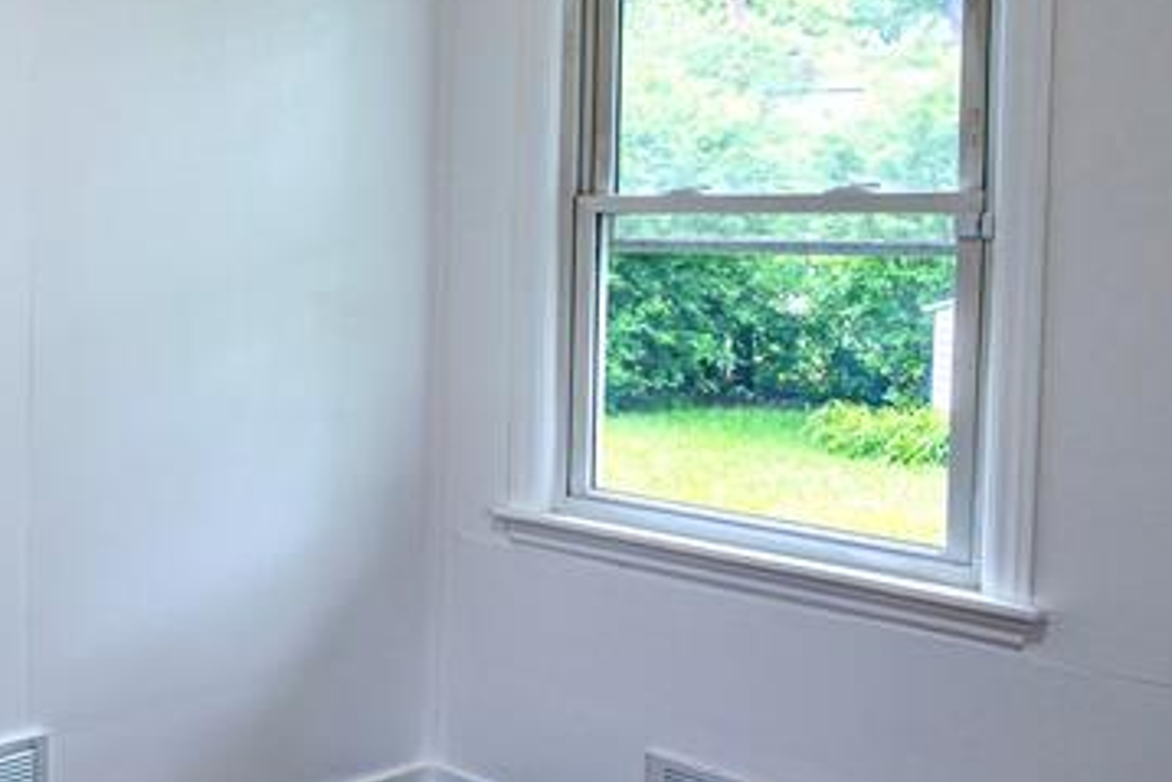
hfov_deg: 35.0
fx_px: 1303
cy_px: 255
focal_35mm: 40
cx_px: -324
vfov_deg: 33.1
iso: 200
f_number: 8
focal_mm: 14
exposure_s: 1/30
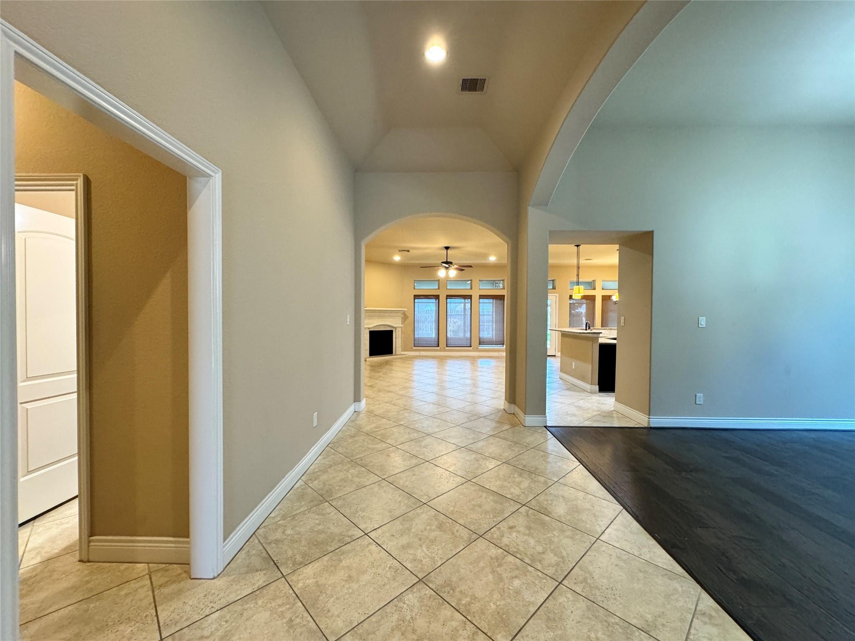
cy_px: 320
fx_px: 346
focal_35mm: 14
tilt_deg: -1.4
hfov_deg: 102.1
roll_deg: -0.7
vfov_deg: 85.7
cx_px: 428
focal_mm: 2.22
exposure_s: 1/60
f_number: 2.2
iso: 320
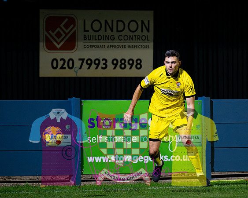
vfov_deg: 3.9
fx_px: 2905
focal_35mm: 396
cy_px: 100
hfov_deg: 4.9
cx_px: 163
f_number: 2.8
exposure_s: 1/1250
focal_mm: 300
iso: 8000
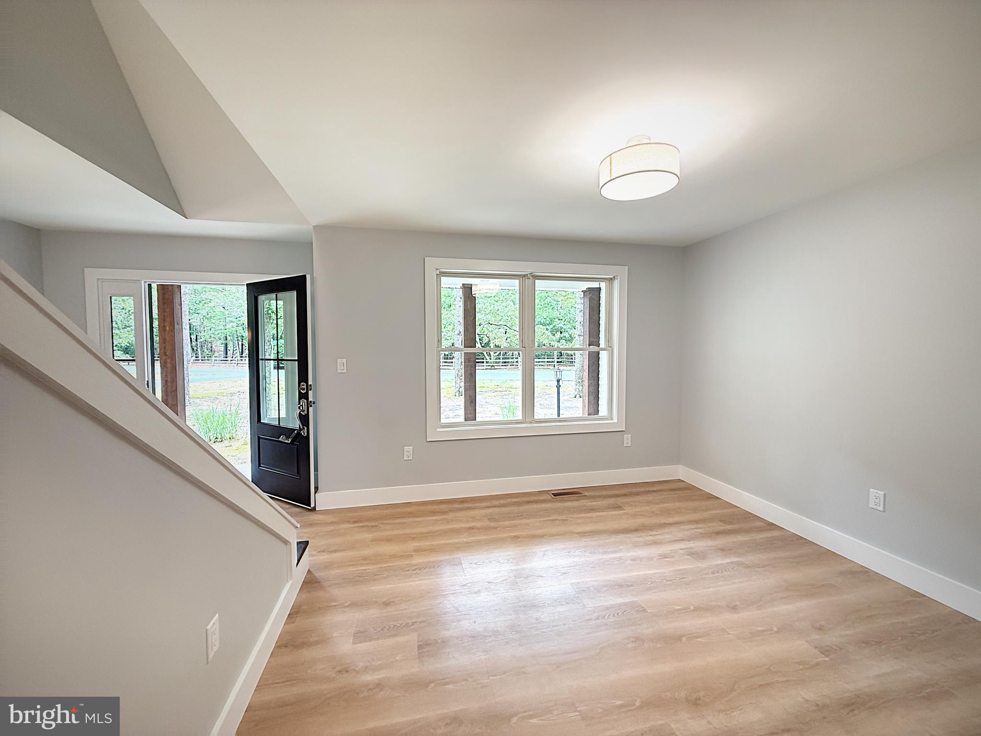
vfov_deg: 85.7
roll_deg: +0.6
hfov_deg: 102.1
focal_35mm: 14
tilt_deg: -2.9
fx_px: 397
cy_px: 368
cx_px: 490
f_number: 2.2
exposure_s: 1/30
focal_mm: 2.22
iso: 80
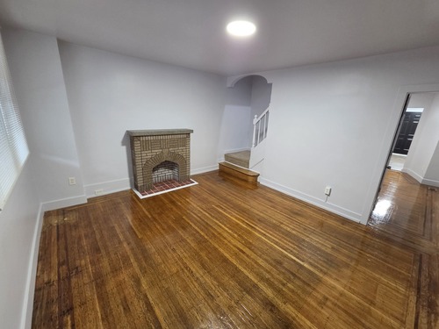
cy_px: 164
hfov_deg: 106.2
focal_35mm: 13
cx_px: 220
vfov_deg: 89.9
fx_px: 165
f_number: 2.2
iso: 800
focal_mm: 2.2
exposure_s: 1/60
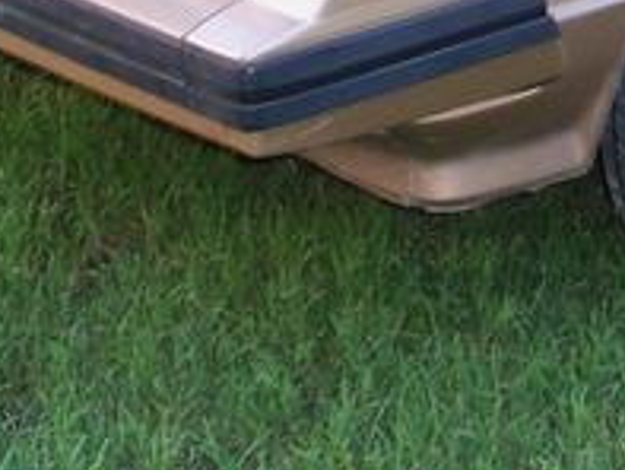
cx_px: 866
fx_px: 2565
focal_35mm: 142
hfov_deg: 13.3
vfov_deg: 10.1
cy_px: -235
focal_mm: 6.3
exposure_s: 1/30
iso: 125
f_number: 3
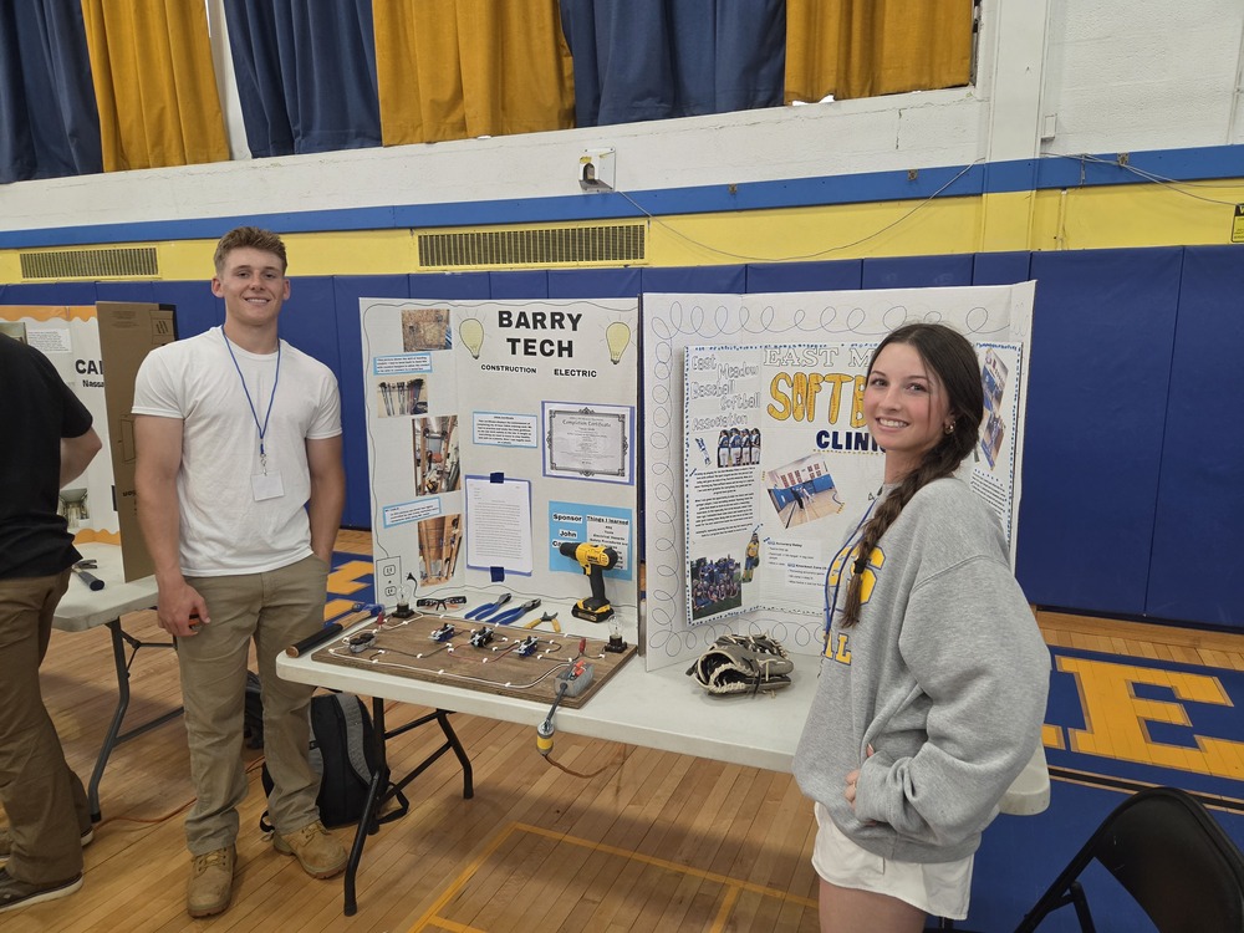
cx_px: 622
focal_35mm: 23
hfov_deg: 73.9
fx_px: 827
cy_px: 466
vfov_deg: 58.9
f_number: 1.8
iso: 400
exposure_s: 1/120
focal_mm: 5.4
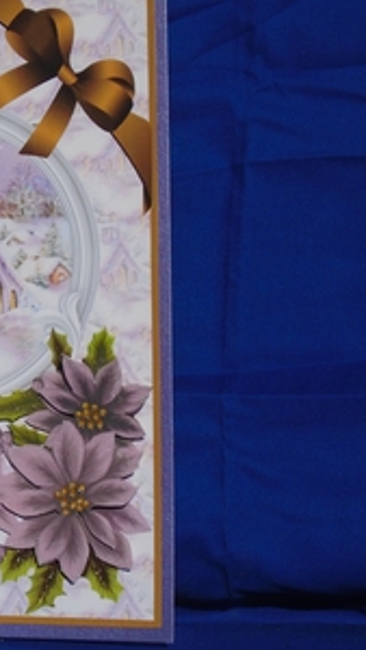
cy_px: 304
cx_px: -61
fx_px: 1913
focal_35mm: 111
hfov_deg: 10.8
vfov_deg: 19.3
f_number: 13.8
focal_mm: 12
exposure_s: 1/250
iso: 100
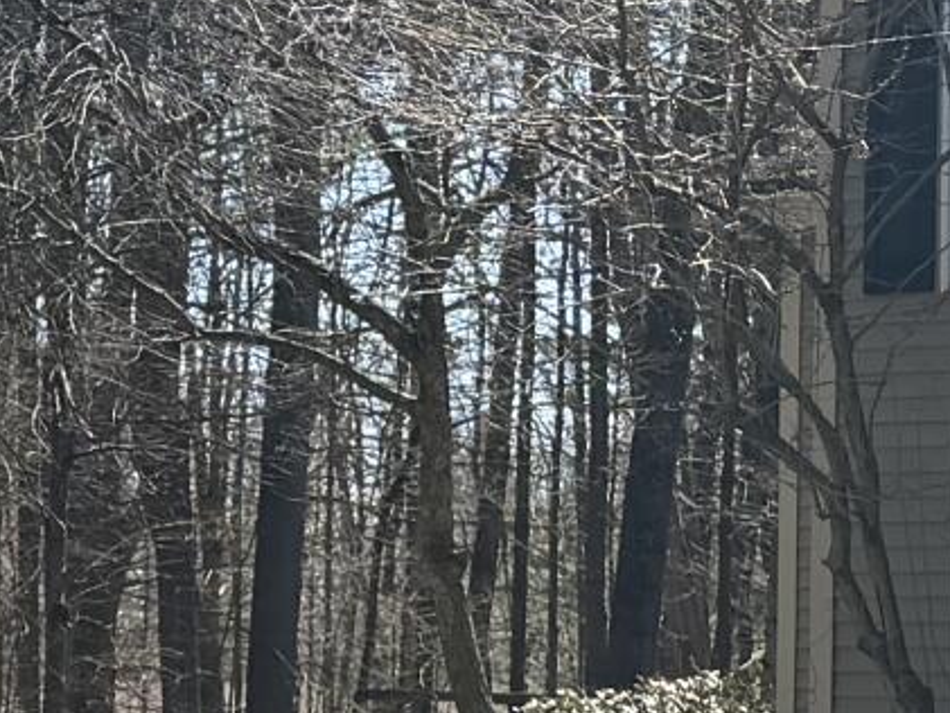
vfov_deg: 8.7
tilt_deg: +2.1
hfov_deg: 11.4
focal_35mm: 171
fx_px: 4694
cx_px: -97
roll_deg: -0.4
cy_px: 569
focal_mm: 6.76
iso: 80
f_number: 1.78
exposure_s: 1/2232
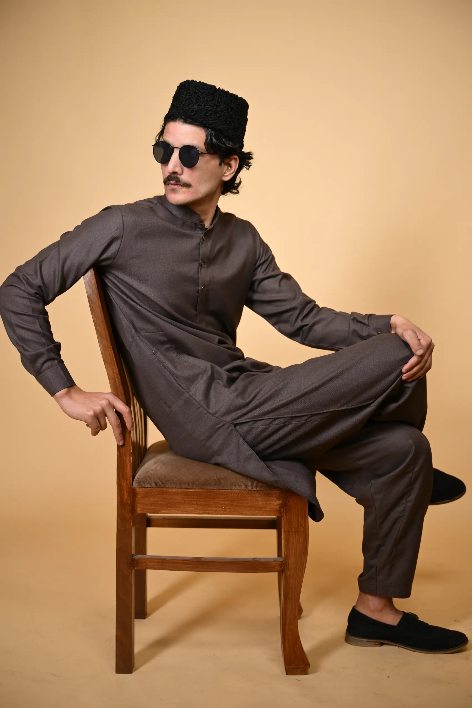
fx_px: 924
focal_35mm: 47
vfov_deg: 41.9
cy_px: 354
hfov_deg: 28.6
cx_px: 236
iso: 100
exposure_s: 1/200
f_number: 2.8
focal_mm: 47
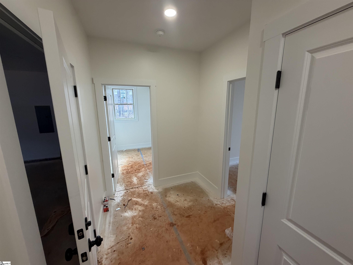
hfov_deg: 102.1
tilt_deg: -11.0
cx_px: 176
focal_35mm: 14
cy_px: 132
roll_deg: +0.3
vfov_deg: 85.7
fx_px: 143
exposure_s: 1/121
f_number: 2.2
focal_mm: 2.22
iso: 200
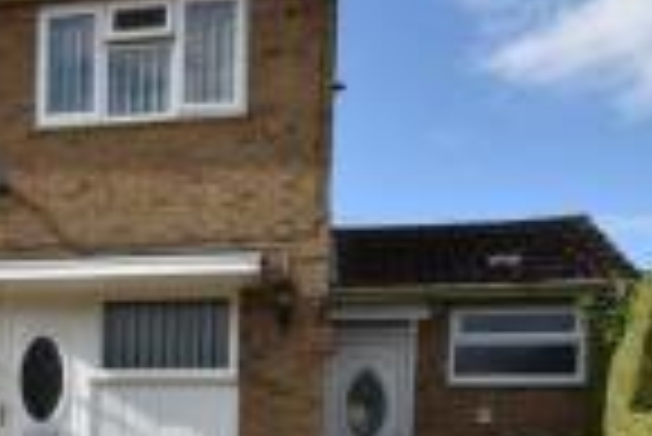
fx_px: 888
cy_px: 528
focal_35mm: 49
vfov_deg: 24.8
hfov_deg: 37.3
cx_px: 47
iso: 100
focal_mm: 10
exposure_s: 1/250
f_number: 8
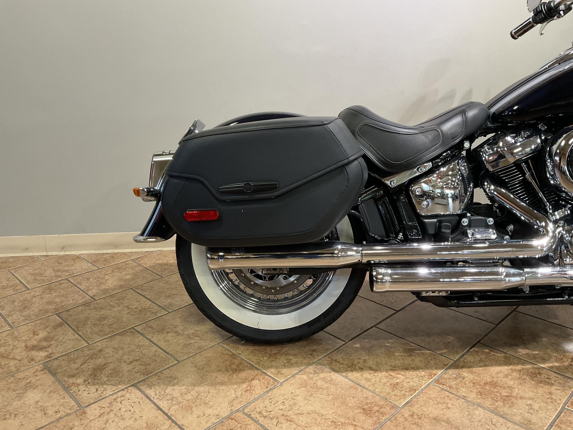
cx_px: 286
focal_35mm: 29
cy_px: 215
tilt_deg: -17.9
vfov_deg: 48.2
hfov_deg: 61.7
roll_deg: +0.6
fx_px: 480
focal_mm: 3
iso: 80
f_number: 1.8
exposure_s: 1/60
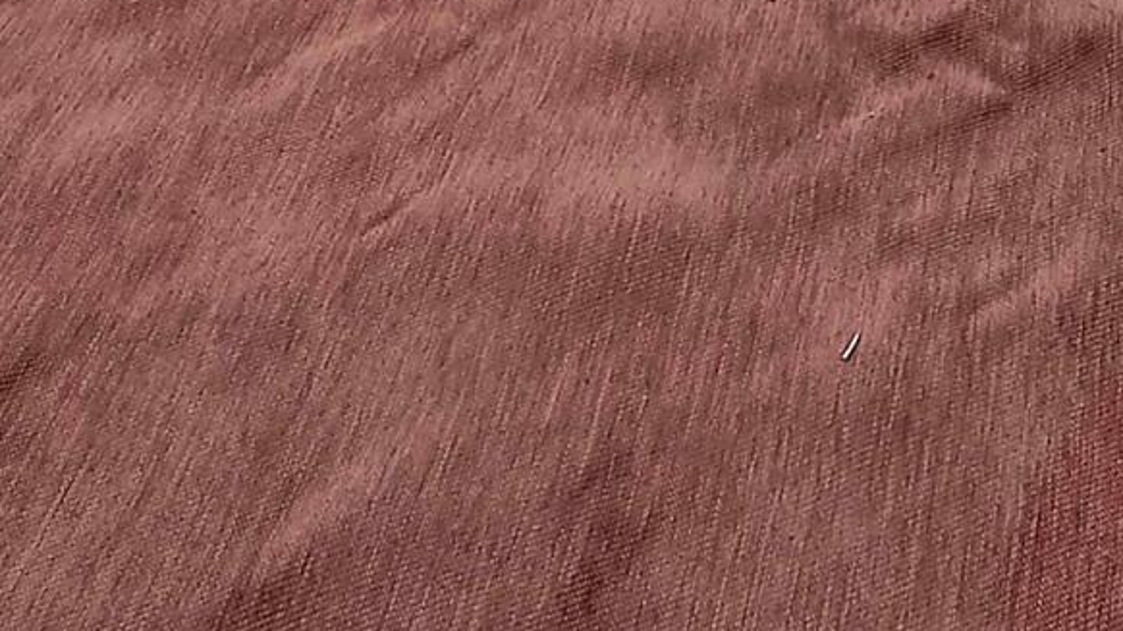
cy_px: -884
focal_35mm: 73
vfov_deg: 12.7
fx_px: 2173
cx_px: 729
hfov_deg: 28.8
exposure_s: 1/1111
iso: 32
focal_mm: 2.2
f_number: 1.9
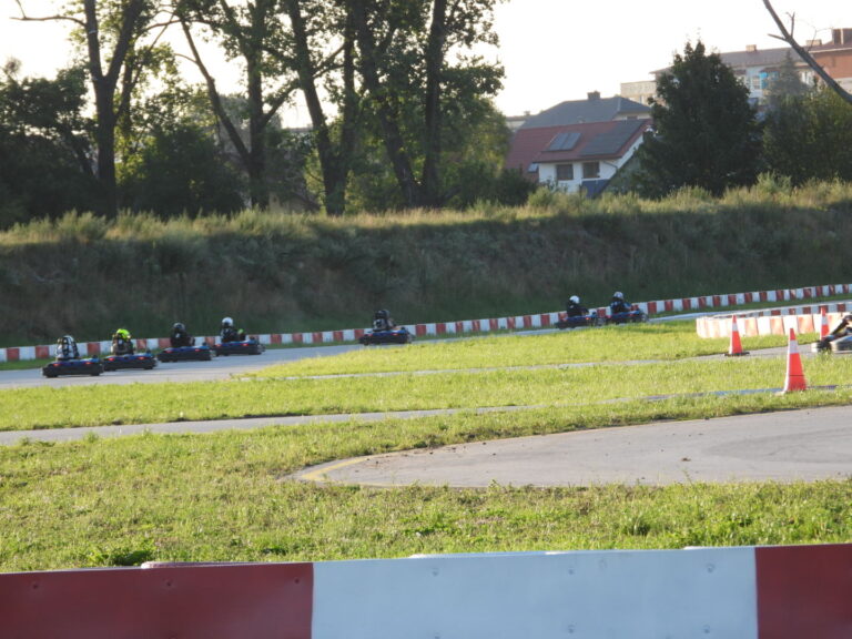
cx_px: 426
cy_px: 320
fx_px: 8491
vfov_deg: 4.3
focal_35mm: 345
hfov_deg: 5.7
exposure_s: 1/160
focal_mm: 62.1
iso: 100
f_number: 4.5
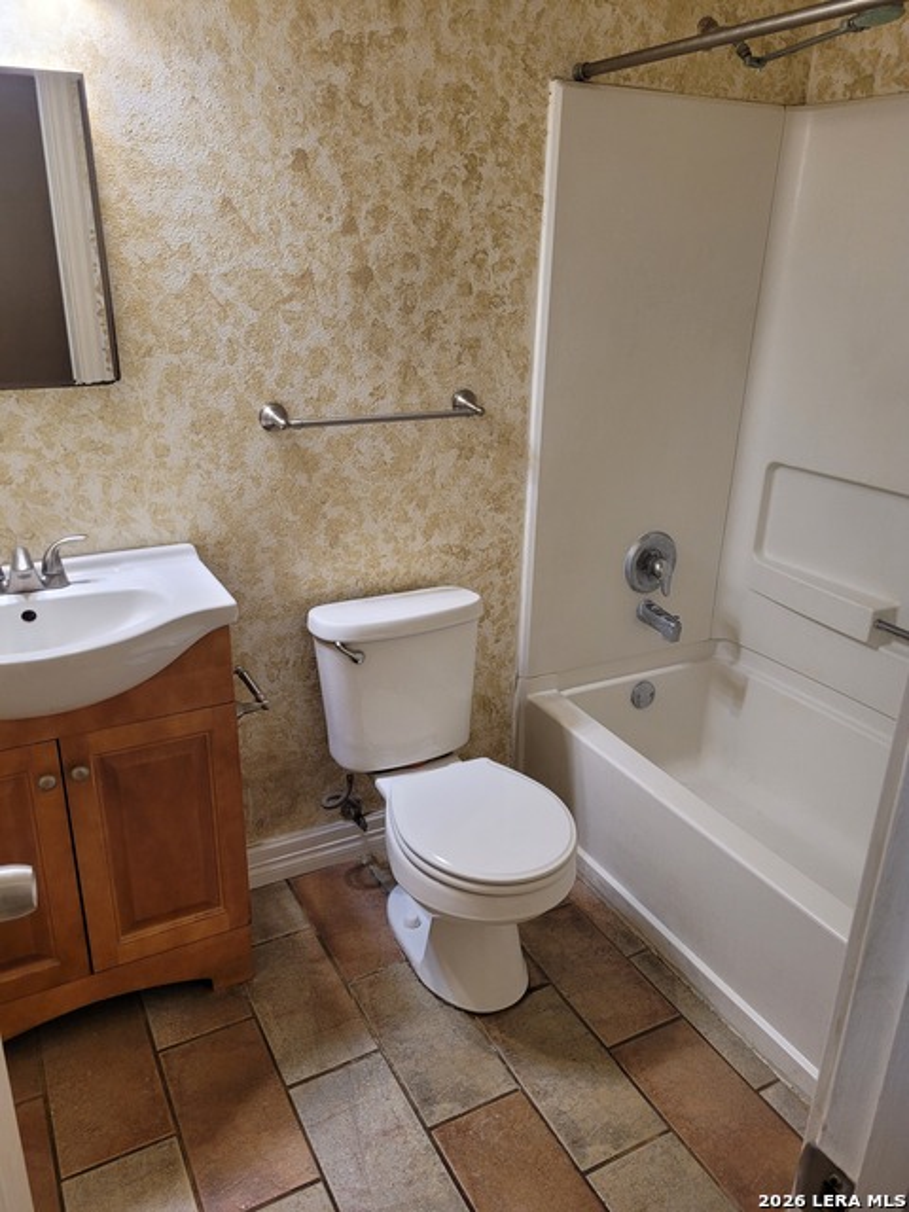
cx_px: 454
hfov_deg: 53.1
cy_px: 606
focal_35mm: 26
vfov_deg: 67.3
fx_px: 910
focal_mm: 5.4
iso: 200
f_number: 1.8
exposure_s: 1/120
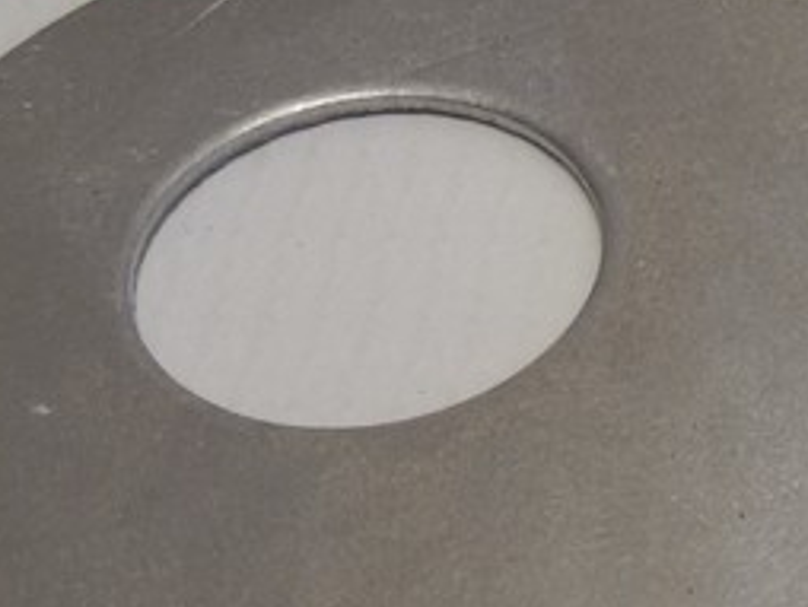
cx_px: 1193
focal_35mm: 122
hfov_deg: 15.0
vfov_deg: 12.1
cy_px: 184
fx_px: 2850
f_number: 2.4
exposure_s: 1/100
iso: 50
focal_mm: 2.93
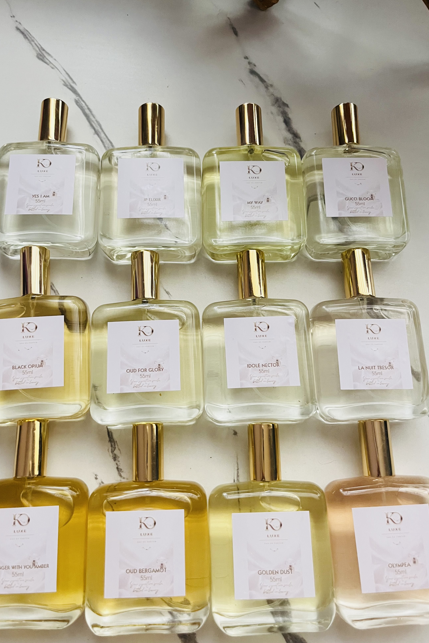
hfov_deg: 46.4
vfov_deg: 65.5
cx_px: 206
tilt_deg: -73.9
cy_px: 316
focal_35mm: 28
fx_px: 500
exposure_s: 1/54
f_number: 1.6
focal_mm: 5.1
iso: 500
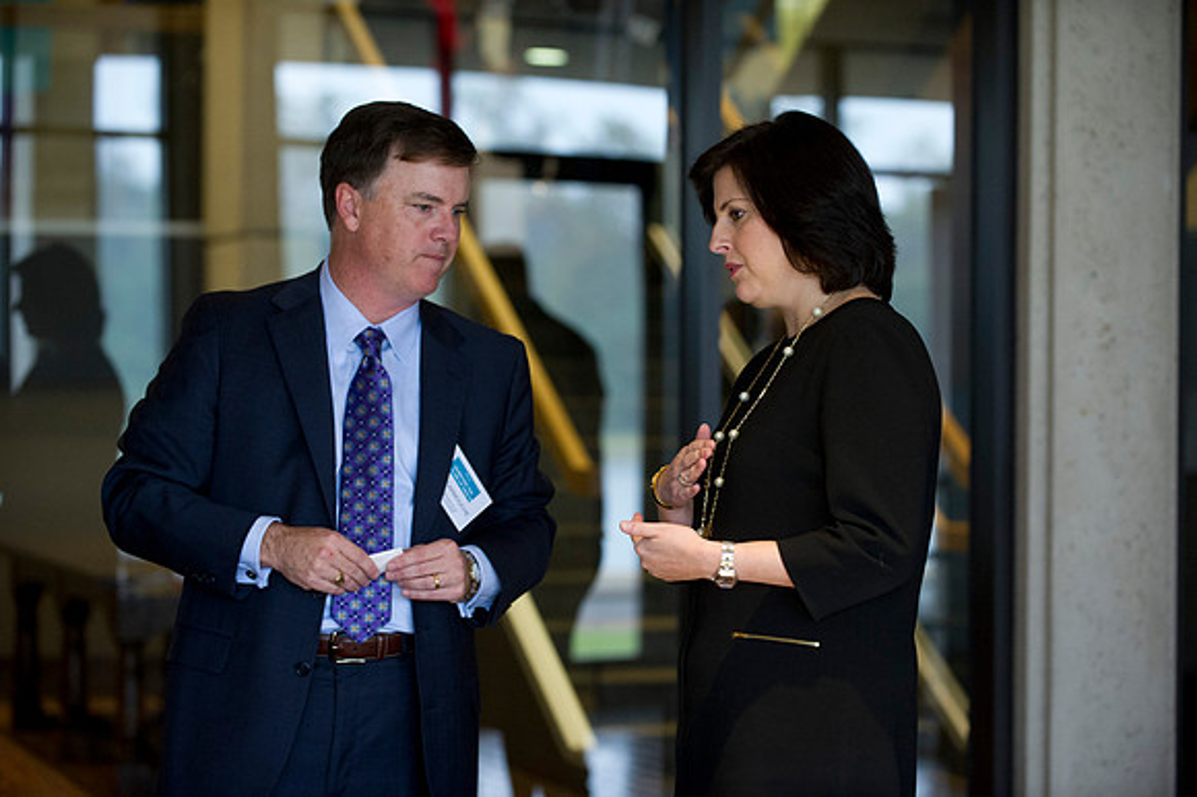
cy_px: 398
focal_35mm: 105
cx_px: 598
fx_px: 3489
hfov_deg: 19.5
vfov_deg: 13.0
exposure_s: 1/100
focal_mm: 105
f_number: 3.2
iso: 2500
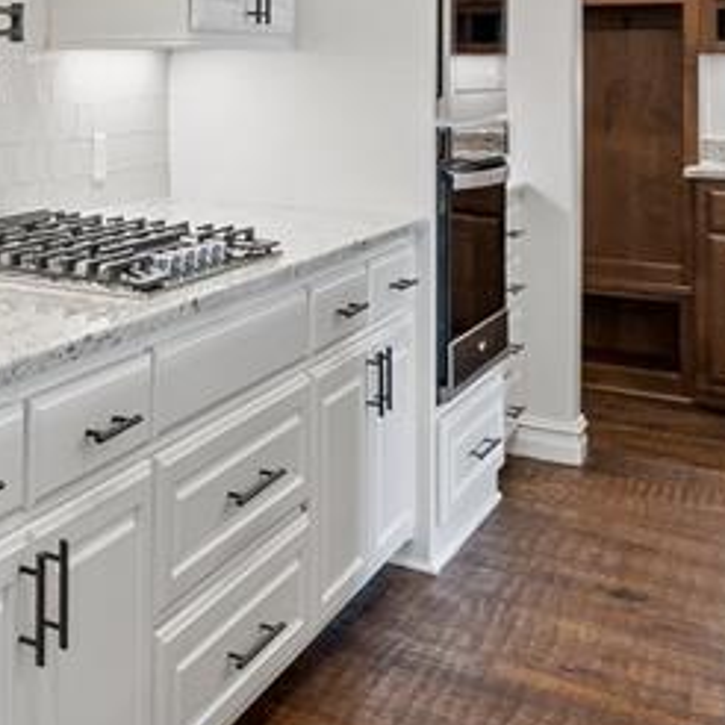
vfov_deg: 30.7
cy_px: 71
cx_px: -461
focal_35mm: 53
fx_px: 1256
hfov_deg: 23.2
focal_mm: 10
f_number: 5.6
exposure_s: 1/15
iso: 100
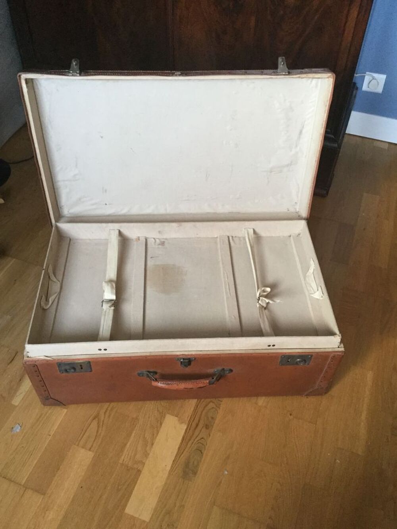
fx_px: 474
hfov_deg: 45.4
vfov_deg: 58.3
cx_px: 198
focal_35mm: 31
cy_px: 264
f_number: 2.4
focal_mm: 3.3
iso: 160
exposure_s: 1/33
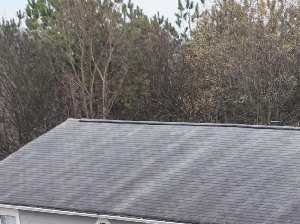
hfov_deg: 15.4
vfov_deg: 12.2
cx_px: 504
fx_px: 987
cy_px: 363
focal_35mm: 114
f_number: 2.8
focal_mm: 12.29
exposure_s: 1/50
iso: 140
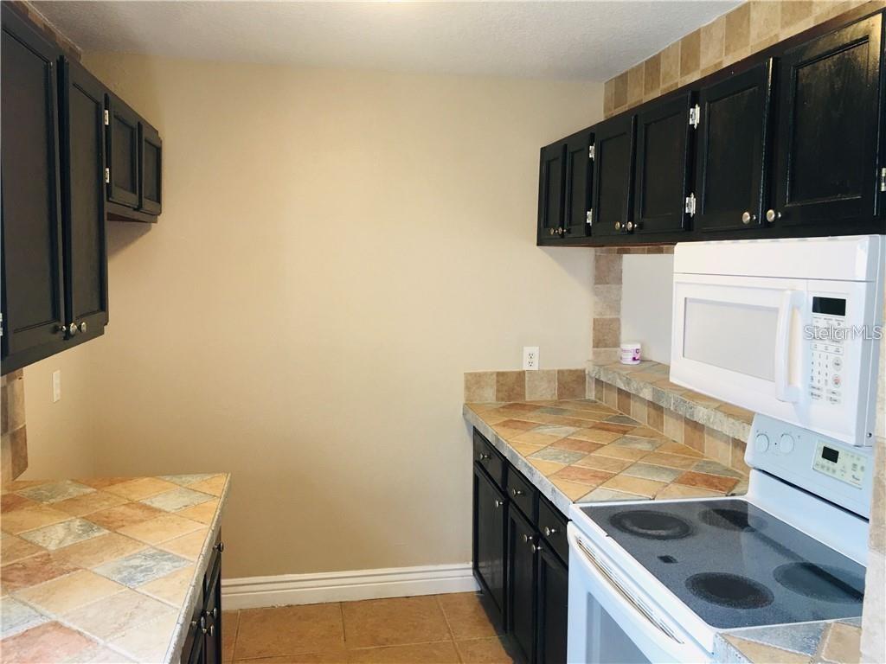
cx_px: 443
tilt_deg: -5.0
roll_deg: -1.6
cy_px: 332
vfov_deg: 48.2
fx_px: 742
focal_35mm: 29
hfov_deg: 61.7
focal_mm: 4.15
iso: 25
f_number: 2.2
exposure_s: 1/15
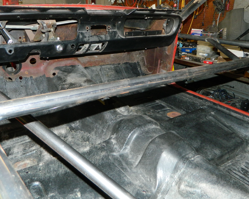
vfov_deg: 44.2
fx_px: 243
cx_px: 106
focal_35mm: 33
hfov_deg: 54.0
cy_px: 74
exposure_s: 1/30
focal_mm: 4.5
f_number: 3.1
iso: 220
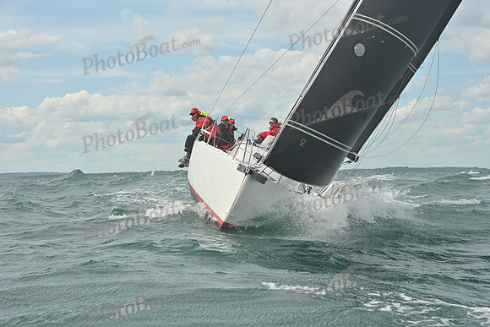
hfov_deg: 24.8
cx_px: 245
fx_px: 1116
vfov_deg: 16.7
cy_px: 164
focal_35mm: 82
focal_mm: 82
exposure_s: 1/1250
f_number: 10
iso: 320
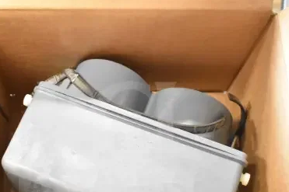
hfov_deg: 38.1
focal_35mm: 52
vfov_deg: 25.7
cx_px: 106
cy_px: 143
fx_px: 416
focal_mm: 21
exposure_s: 1/30
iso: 4000
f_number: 3.8
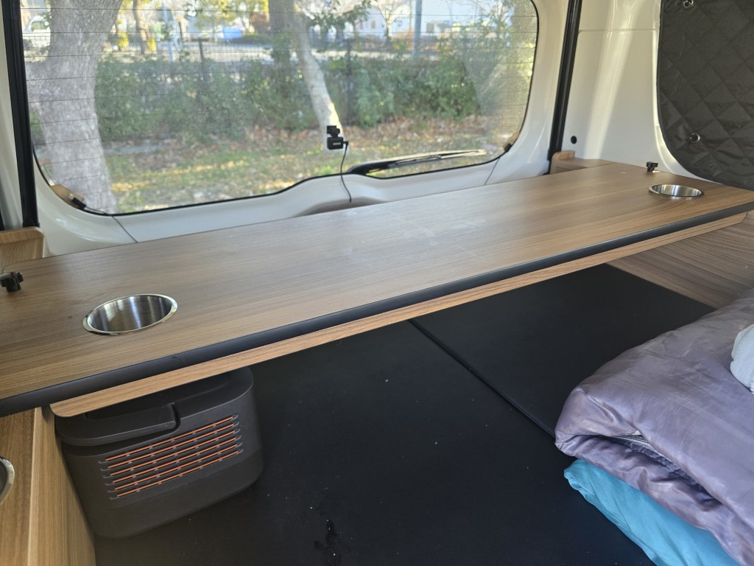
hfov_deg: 73.9
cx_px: 377
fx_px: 501
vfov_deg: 58.9
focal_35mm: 23
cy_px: 283
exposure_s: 1/100
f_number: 1.7
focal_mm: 6.3
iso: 160
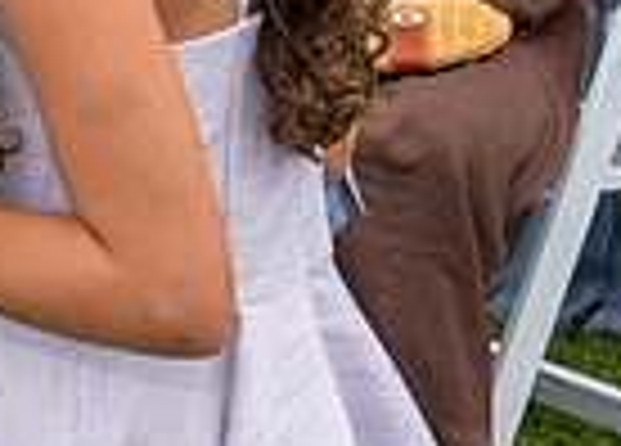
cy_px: -239
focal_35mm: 201
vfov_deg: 7.1
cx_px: -144
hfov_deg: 9.8
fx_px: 3550
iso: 140
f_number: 7.1
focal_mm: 39
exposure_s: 1/250
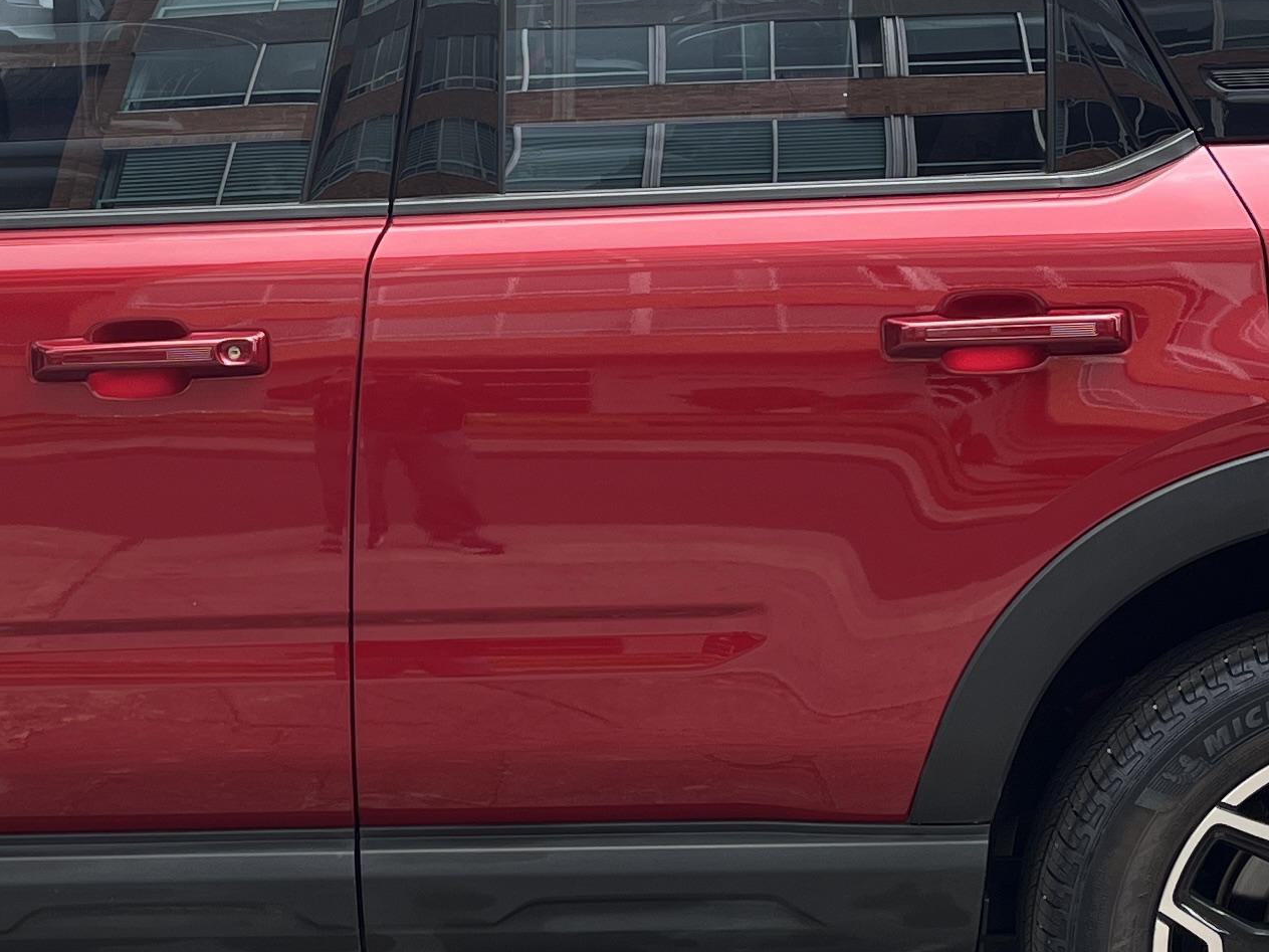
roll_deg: -0.2
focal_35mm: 83
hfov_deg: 23.3
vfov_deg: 17.7
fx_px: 3042
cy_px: 350
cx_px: 272
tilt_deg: -6.6
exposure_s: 1/213
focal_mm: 5.1
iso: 40
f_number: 1.6
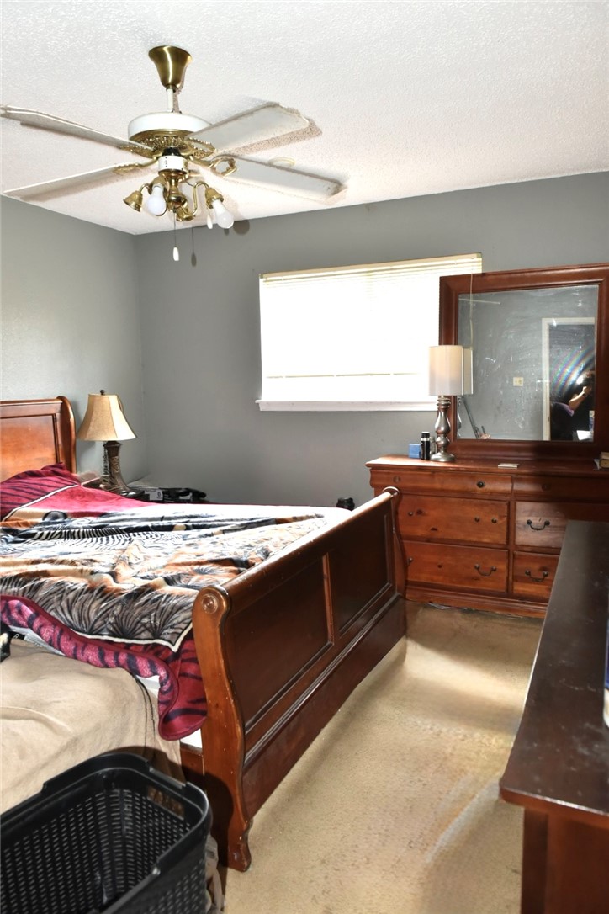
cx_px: 304
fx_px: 609
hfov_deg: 53.1
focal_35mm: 24
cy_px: 457
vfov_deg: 73.7
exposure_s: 1/60
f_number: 6.3
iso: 2500
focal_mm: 24
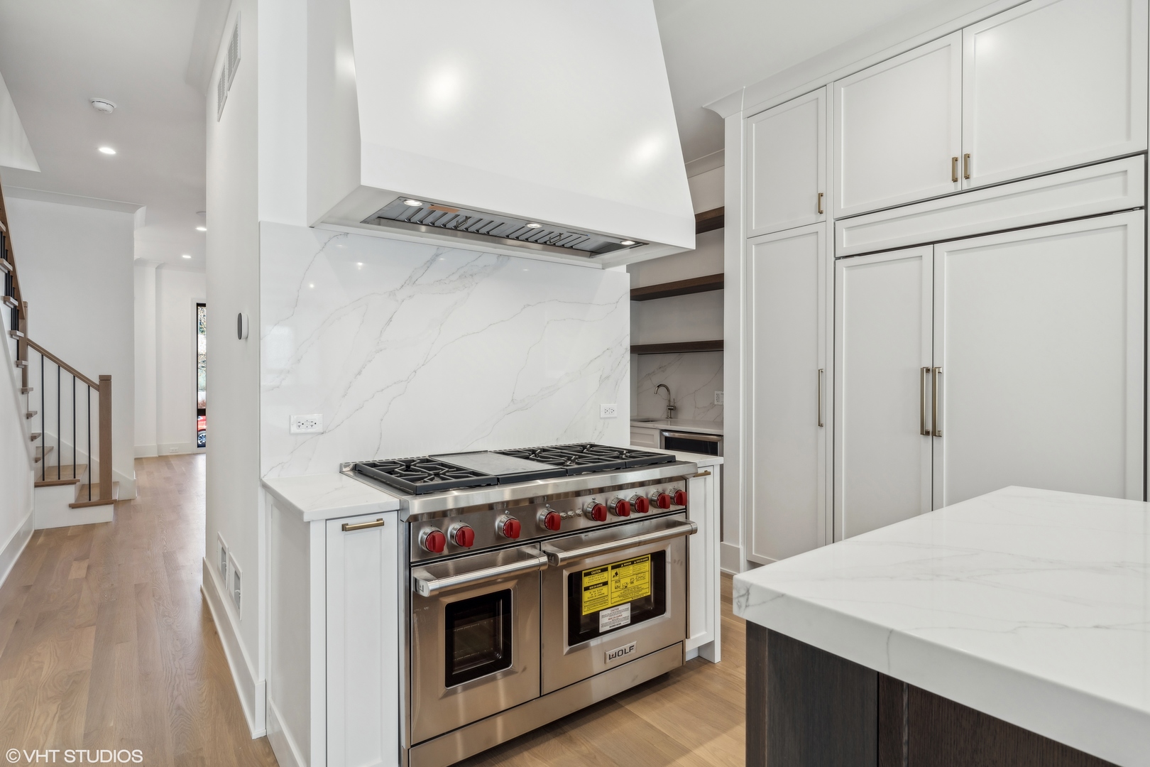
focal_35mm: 18
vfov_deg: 67.4
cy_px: 384
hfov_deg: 90.0
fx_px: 575
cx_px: 575
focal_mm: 18
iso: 320
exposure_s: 1/20
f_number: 8
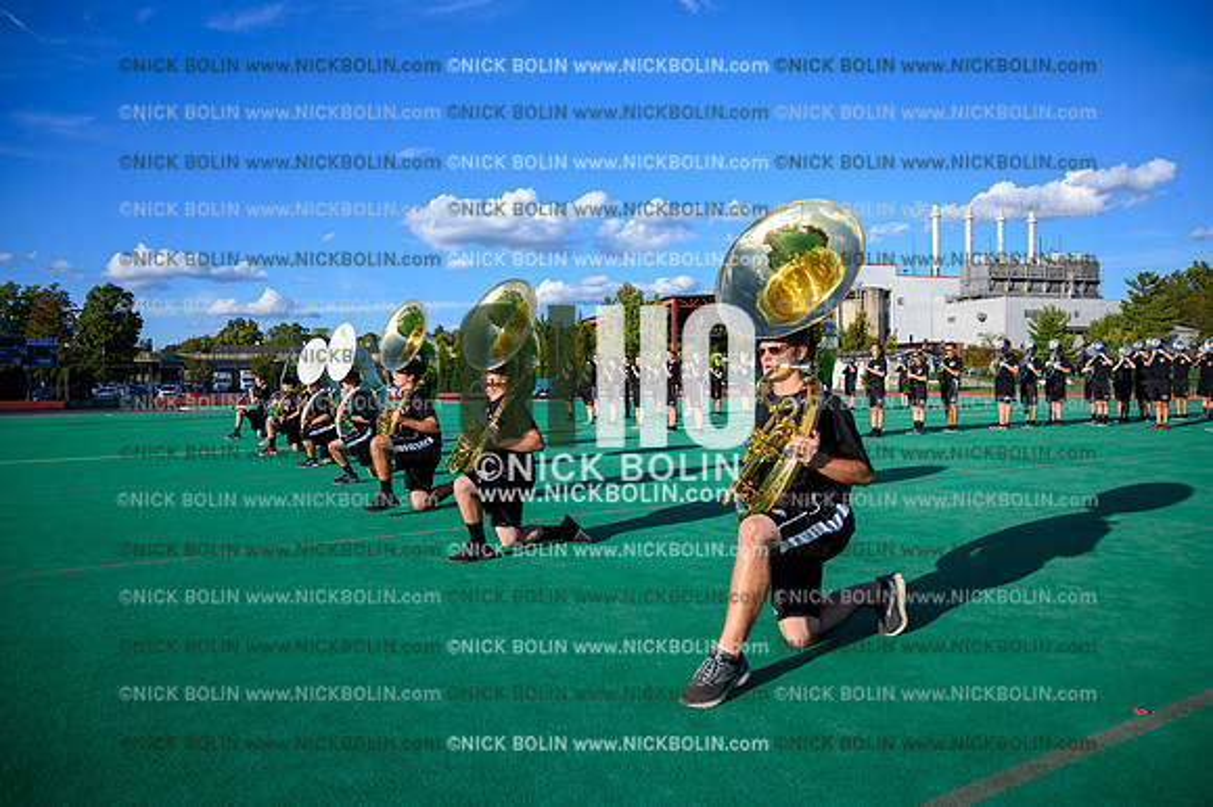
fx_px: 808
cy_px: 404
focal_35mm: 24
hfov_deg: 73.8
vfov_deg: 53.1
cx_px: 606
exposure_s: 1/500
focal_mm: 24
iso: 100
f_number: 4
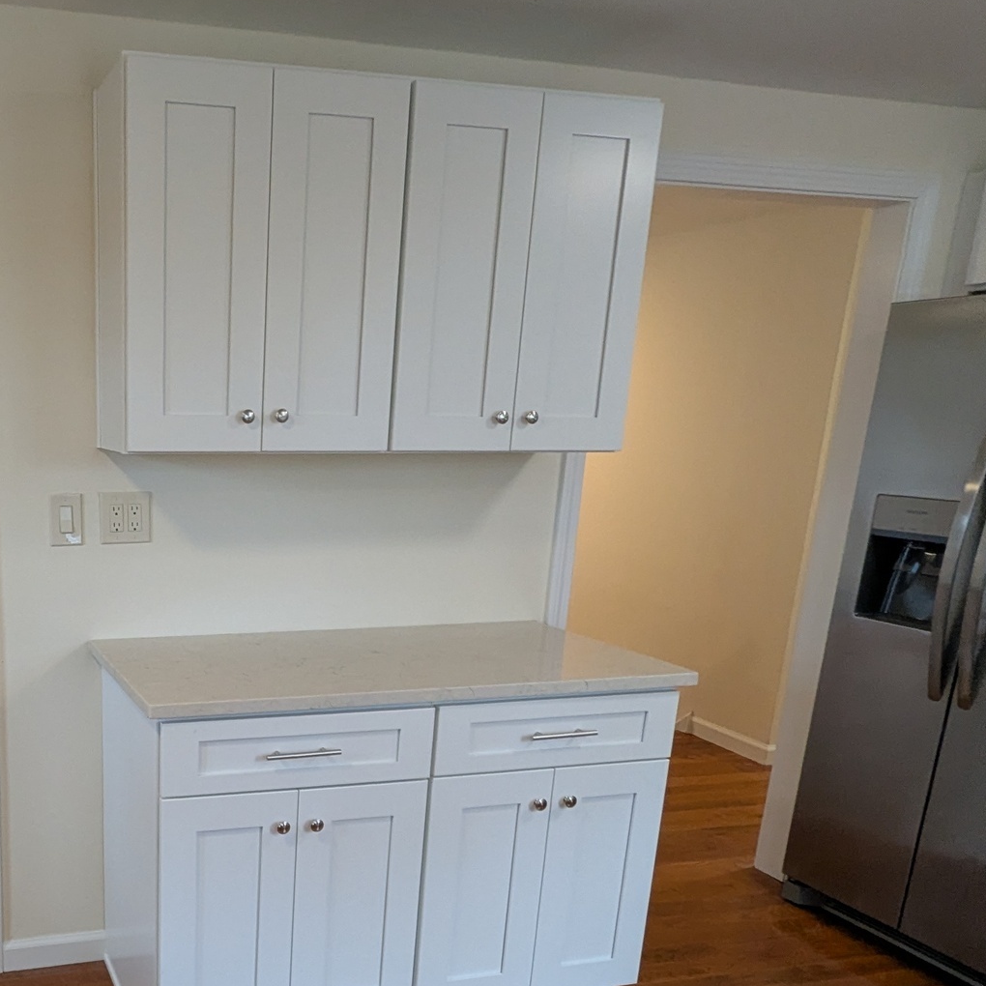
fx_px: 1031
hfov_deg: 47.5
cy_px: 732
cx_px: 158
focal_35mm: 32
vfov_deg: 49.2
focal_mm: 2.35
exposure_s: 1/120
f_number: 2.2
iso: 240
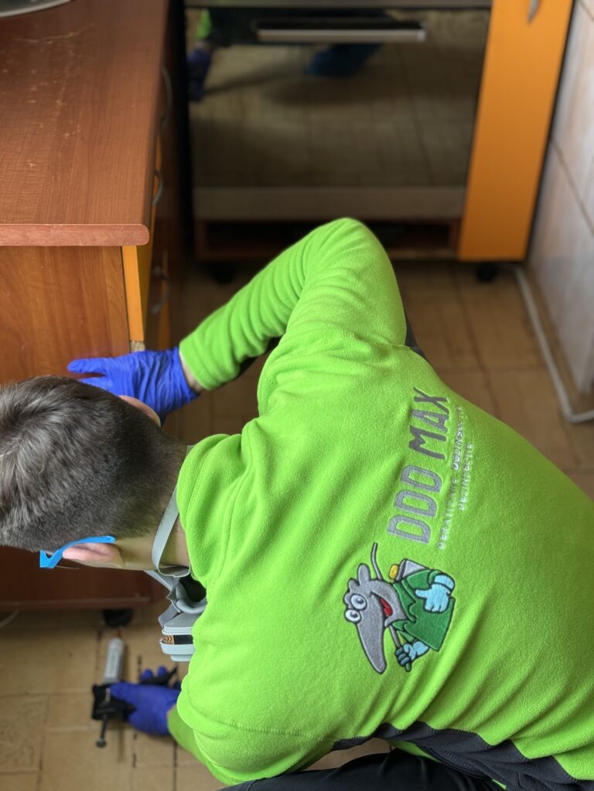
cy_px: 396
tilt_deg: -40.8
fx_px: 1098
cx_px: 297
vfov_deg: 39.7
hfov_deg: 30.3
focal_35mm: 48
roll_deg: -1.1
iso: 100
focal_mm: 6.76
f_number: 1.78
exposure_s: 1/108
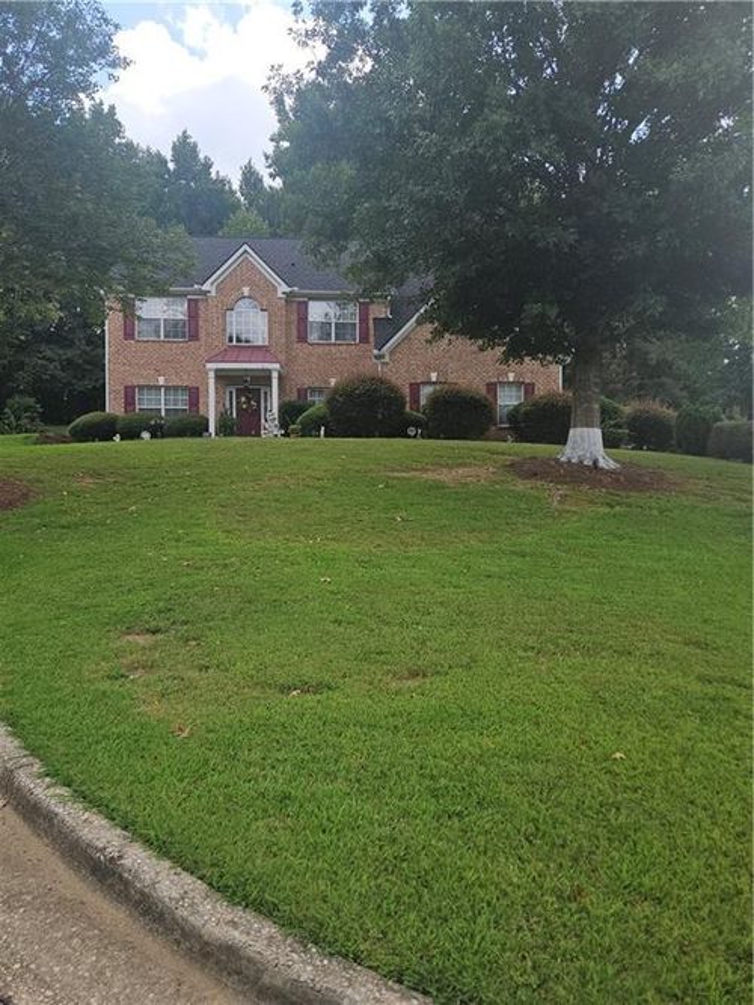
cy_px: 502
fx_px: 668
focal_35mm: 23
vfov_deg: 73.9
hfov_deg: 58.9
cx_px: 377
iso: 25
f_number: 1.8
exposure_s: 1/752
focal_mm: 5.4
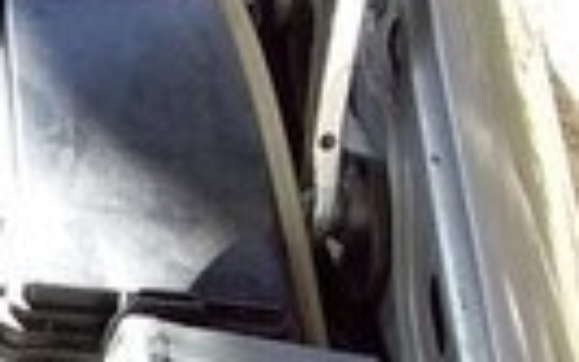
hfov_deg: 11.4
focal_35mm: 163
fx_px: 2571
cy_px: 848
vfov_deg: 7.5
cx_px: -618
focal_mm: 3.3
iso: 40
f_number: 2.2
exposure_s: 1/100
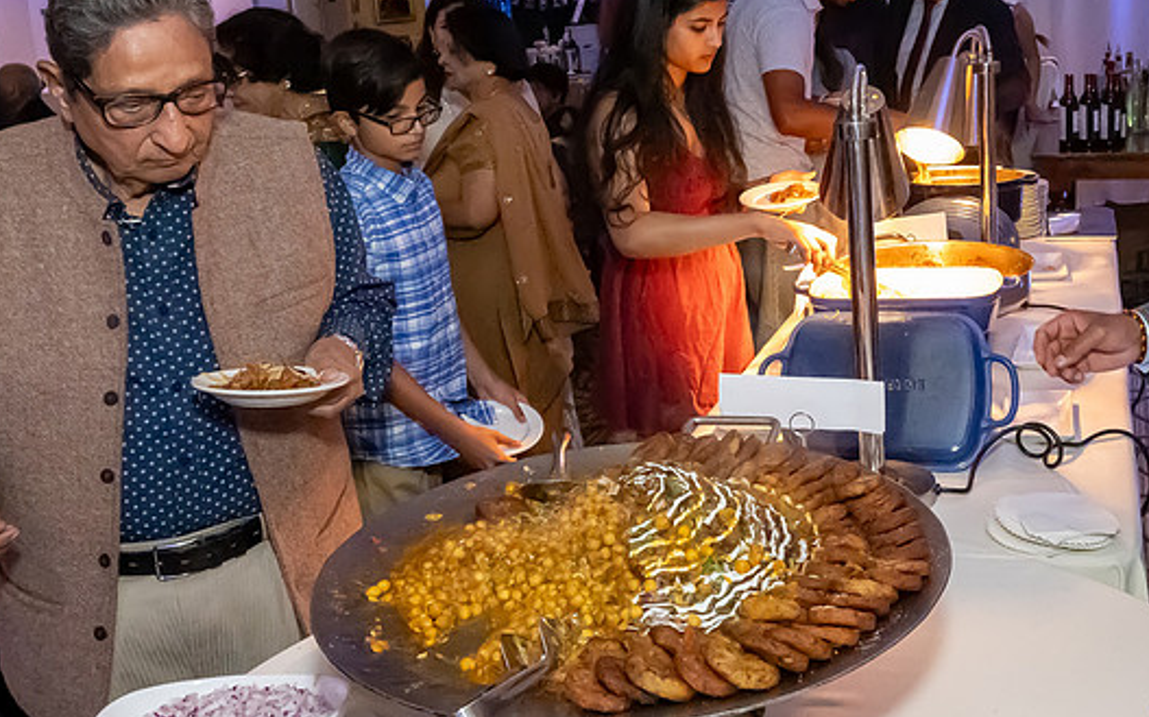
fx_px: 1221
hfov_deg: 49.6
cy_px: 240
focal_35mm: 39
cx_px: 757
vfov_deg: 32.5
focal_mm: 19
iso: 25600
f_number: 9
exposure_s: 1/250
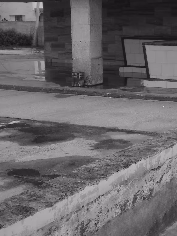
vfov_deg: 24.7
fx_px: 539
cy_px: 111
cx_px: 146
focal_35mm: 79
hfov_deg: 18.5
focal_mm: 6.3
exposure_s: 1/250
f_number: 3.1
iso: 64
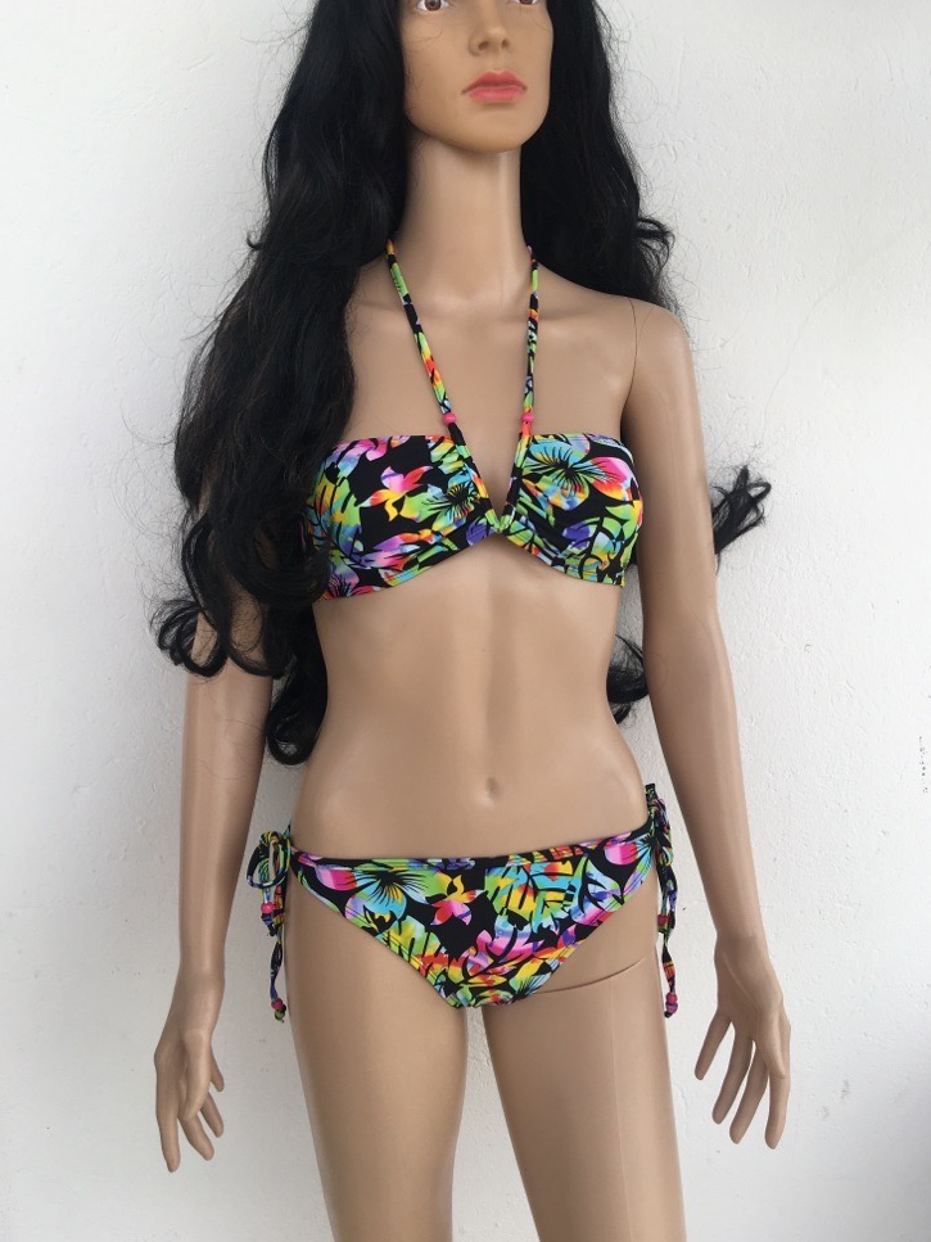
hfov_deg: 46.8
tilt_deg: -12.2
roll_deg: -1.9
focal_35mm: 30
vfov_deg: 60.0
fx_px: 1076
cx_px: 464
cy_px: 606
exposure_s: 1/287
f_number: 2.2
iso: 25
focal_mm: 4.15
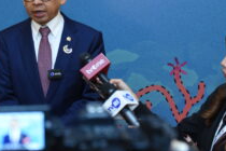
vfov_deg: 15.6
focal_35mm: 87
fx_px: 546
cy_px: 33
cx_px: 39
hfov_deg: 23.0
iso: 2500
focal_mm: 38
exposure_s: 1/200
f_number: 3.5
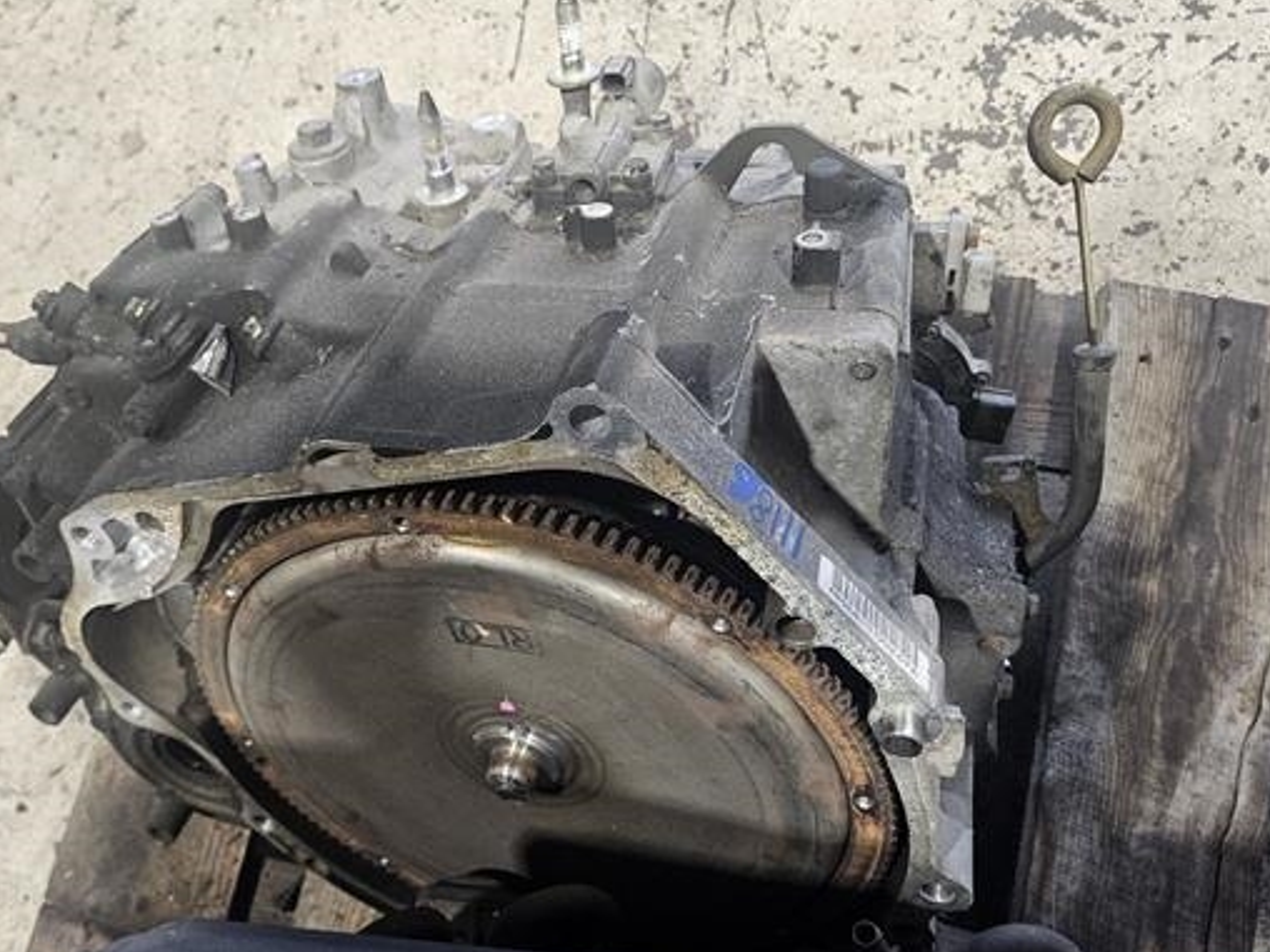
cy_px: 462
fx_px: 1064
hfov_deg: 61.0
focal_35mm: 29
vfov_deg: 48.2
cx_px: 492
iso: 250
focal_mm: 5.4
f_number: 1.8
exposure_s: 1/100
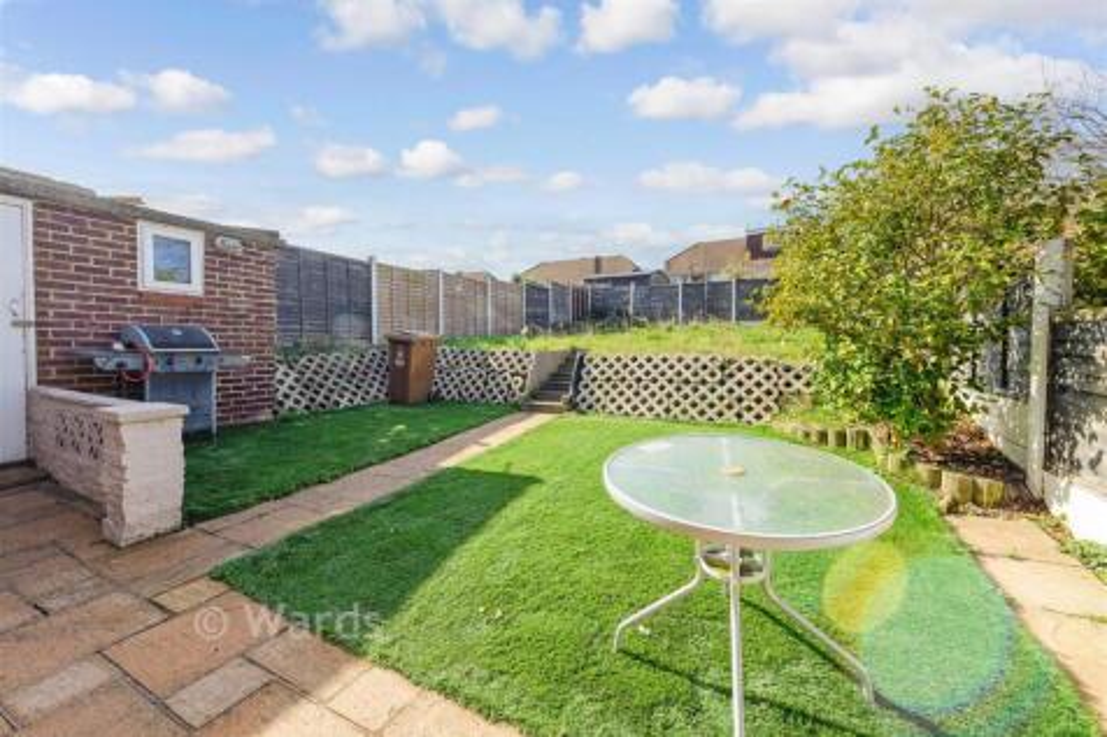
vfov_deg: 81.2
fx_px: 430
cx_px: 554
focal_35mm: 14
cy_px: 368
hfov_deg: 104.3
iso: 400
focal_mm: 14
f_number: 8
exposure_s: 1/400
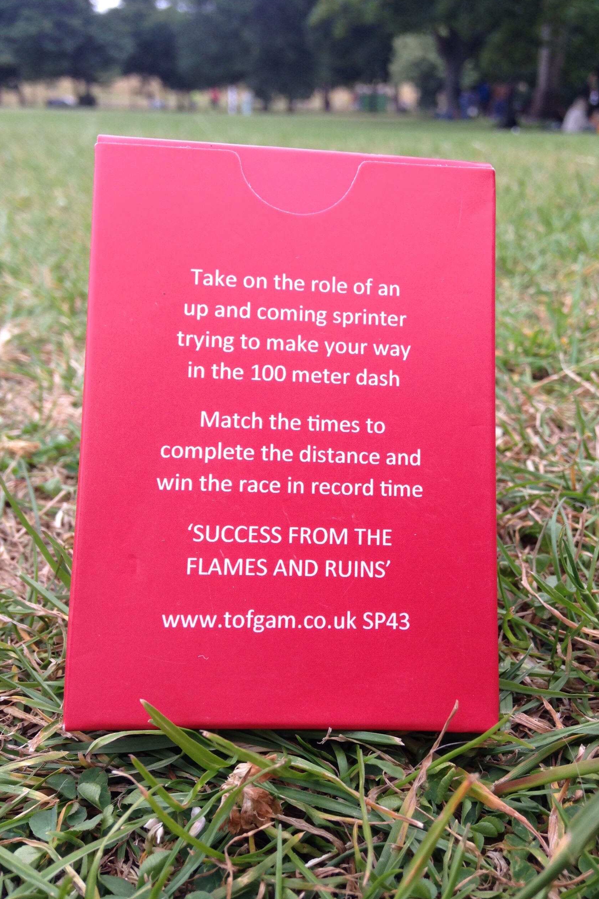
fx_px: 873
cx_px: 342
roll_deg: -0.7
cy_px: 449
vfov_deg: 54.4
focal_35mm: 35
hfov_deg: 37.8
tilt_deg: -21.3
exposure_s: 1/151
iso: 50
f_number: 2.4
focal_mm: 4.12
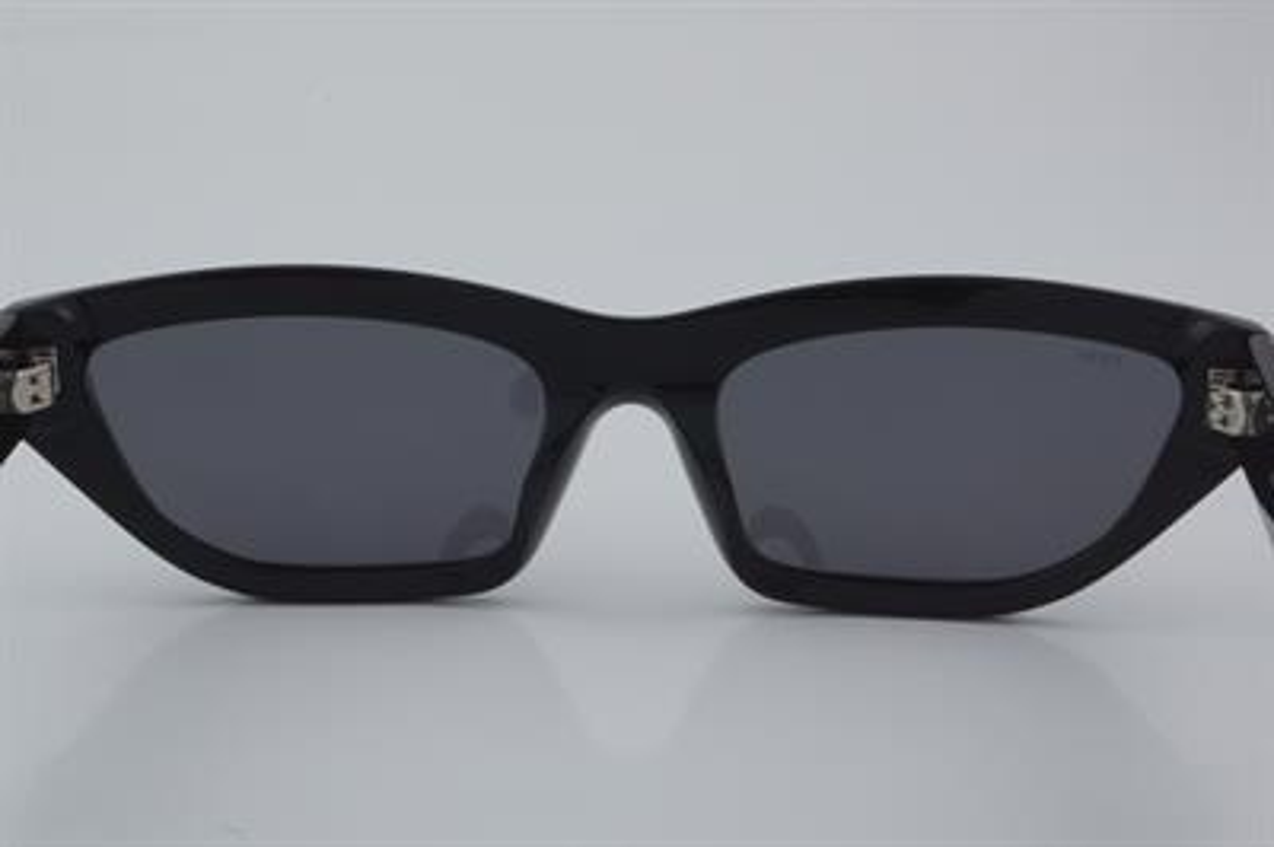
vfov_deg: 18.2
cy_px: 424
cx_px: 637
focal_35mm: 75
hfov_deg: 27.0
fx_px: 2652
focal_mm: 50
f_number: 32
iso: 100
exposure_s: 1/4
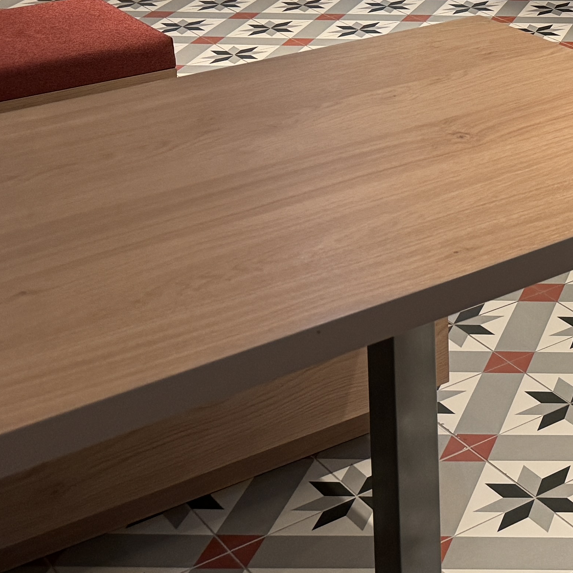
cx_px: 887
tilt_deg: -9.6
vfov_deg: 20.6
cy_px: -138
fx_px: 1461
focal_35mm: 78
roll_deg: -1.5
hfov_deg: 19.1
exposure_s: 1/50
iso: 200
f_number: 1.78
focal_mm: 6.86
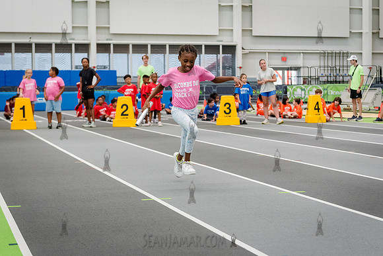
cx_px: 192
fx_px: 798
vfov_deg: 18.2
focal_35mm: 75
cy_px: 128
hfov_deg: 27.0
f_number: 4
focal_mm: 70
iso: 6400
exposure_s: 1/1000
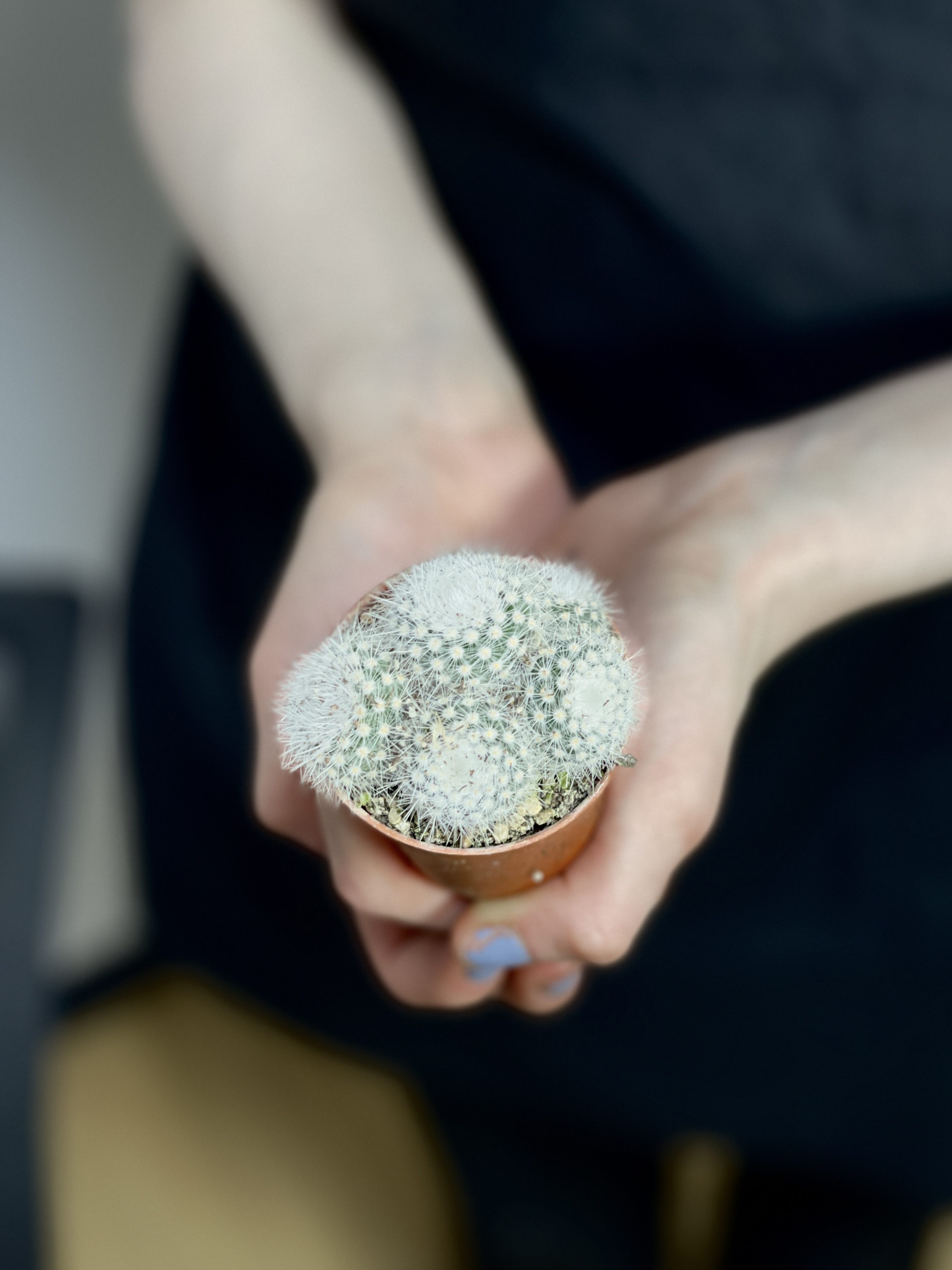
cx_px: 480
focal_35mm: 65
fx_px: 2384
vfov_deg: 29.8
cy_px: 631
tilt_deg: -51.4
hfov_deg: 22.6
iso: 160
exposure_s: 1/100
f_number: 2.2
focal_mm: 7.5
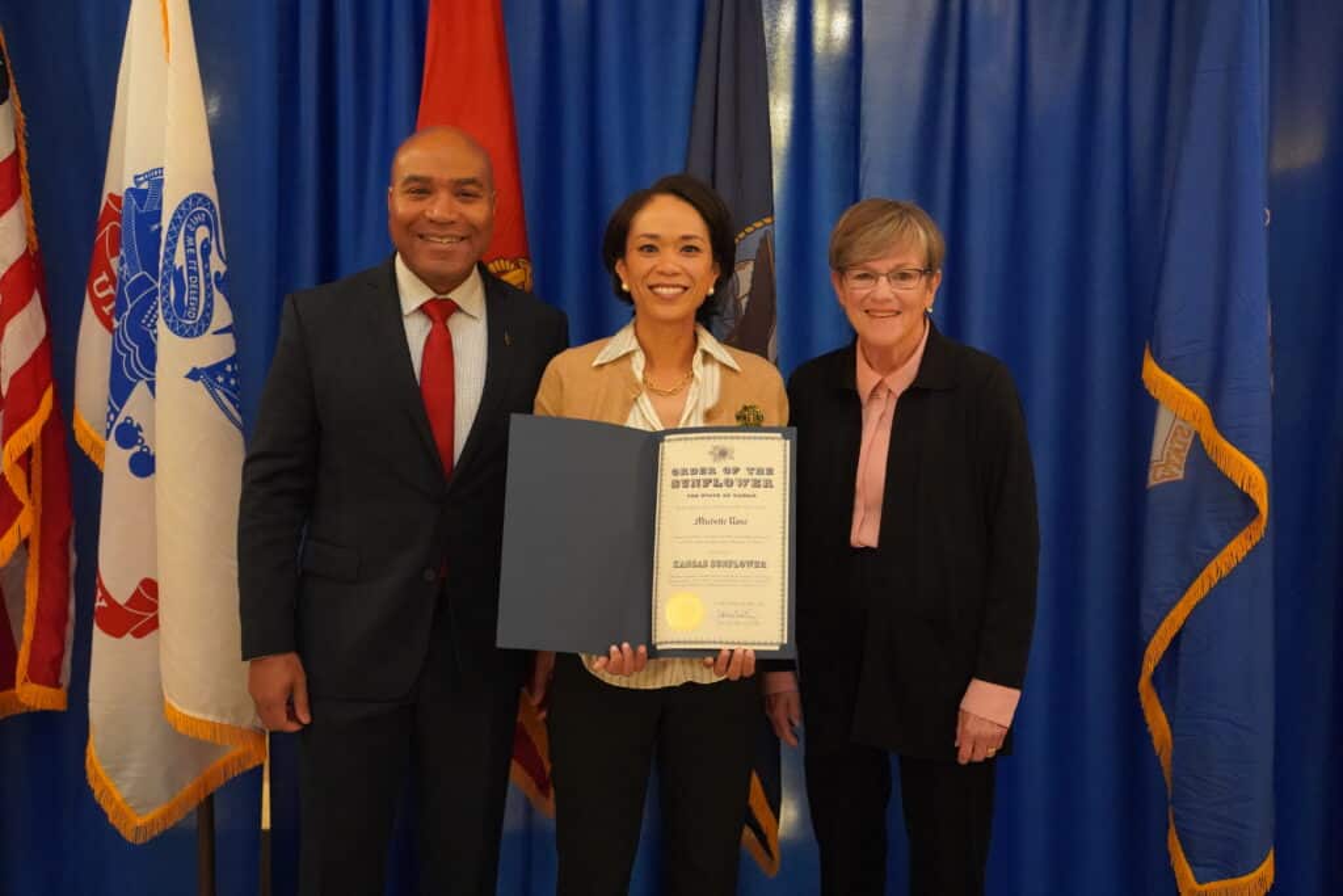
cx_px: 672
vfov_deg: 31.9
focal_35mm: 42
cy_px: 448
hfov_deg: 46.4
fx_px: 1567
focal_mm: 42
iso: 12800
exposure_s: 1/160
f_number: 3.2
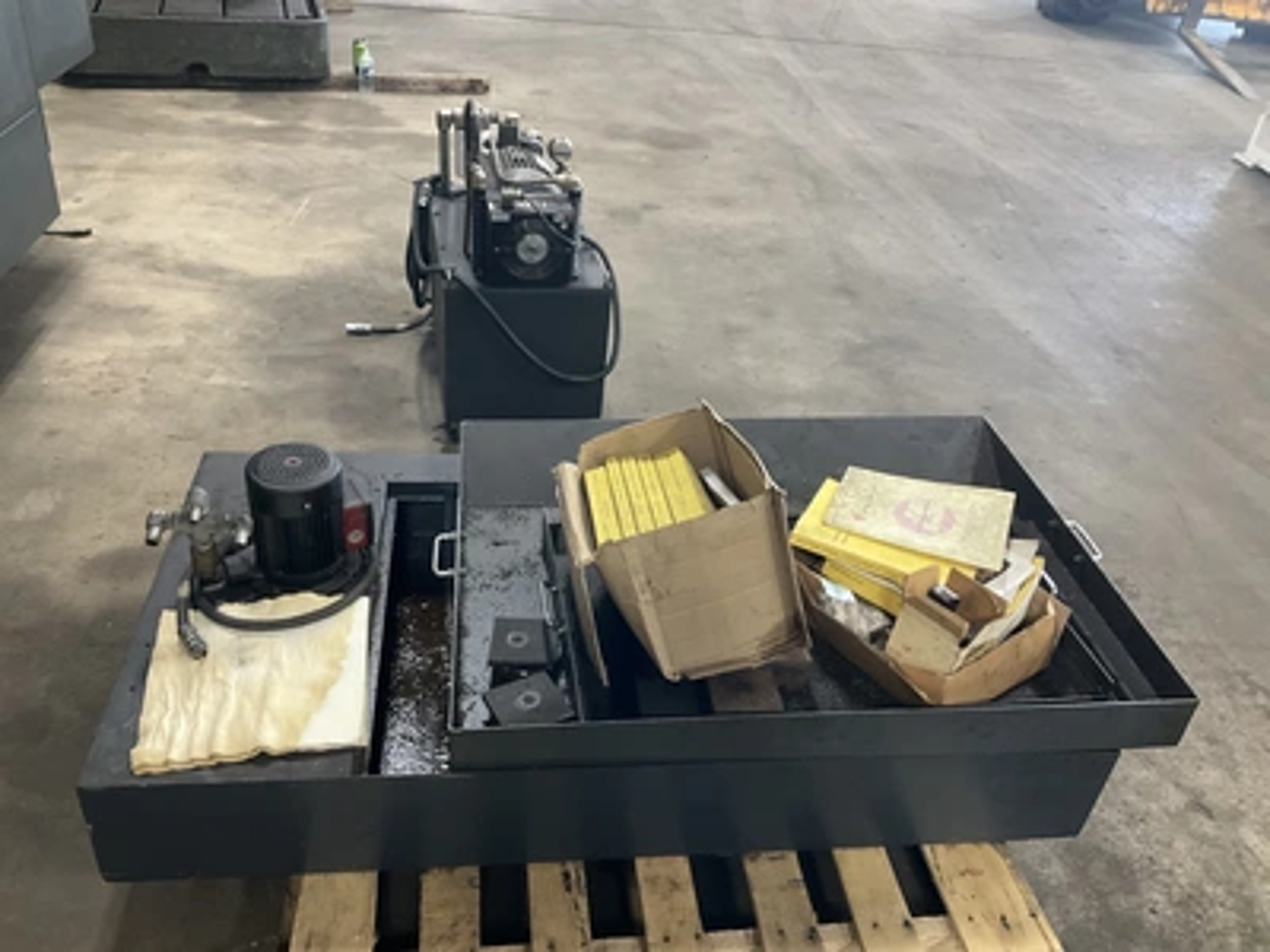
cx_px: 635
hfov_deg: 61.7
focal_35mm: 29
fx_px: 1064
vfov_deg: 48.2
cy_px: 476
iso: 200
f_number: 1.8
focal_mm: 3
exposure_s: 1/40
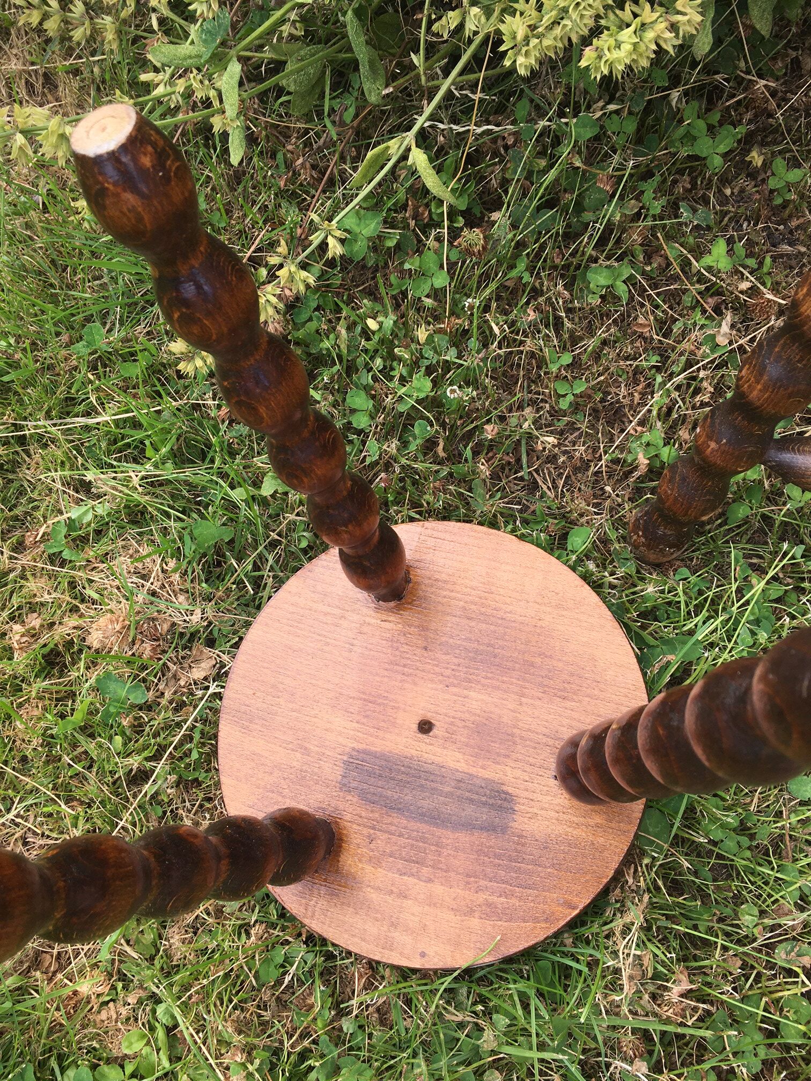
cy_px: 540
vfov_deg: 61.7
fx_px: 906
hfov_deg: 48.2
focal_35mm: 29
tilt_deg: -67.0
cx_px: 406
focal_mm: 4.15
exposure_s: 1/343
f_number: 2.2
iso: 25
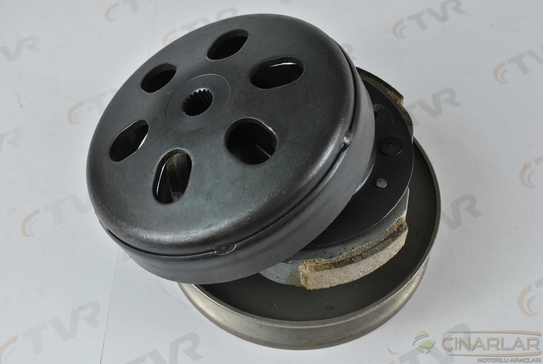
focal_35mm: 52
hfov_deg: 37.8
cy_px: 182
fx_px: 793
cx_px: 272
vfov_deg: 25.8
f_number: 6.3
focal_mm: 35
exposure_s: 1/25
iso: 200
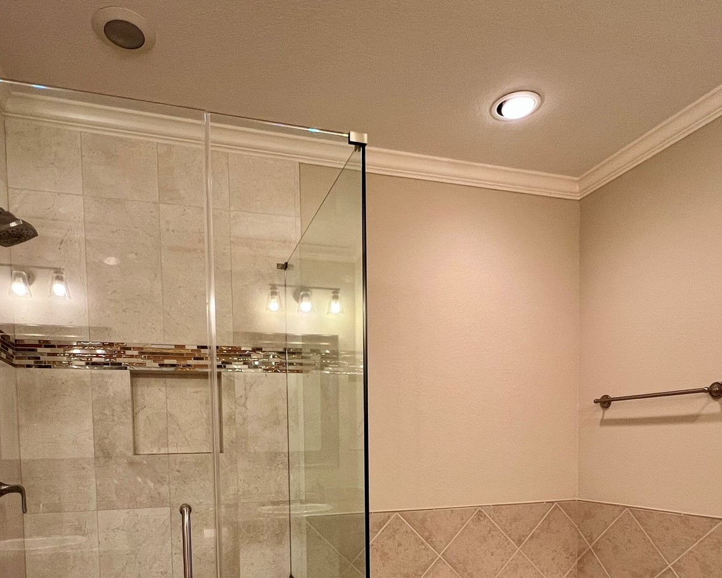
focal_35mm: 23
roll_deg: +0.7
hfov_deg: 72.4
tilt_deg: -2.7
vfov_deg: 56.1
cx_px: 325
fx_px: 491
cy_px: 470
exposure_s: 1/120
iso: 160
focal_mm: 1.57
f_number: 1.8
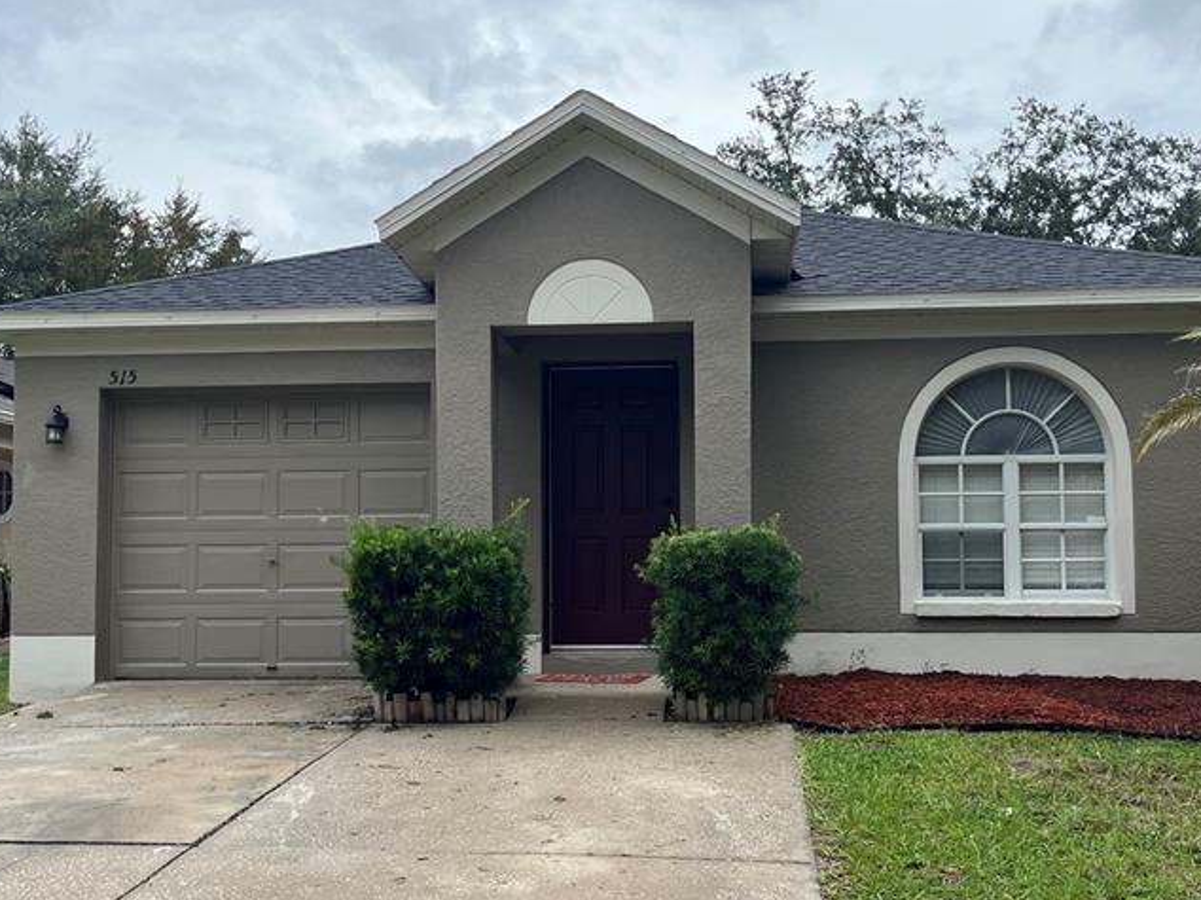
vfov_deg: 34.3
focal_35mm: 42
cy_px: 477
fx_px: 1457
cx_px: 608
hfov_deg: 44.8
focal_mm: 5.1
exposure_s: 1/2410
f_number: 1.6
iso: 50
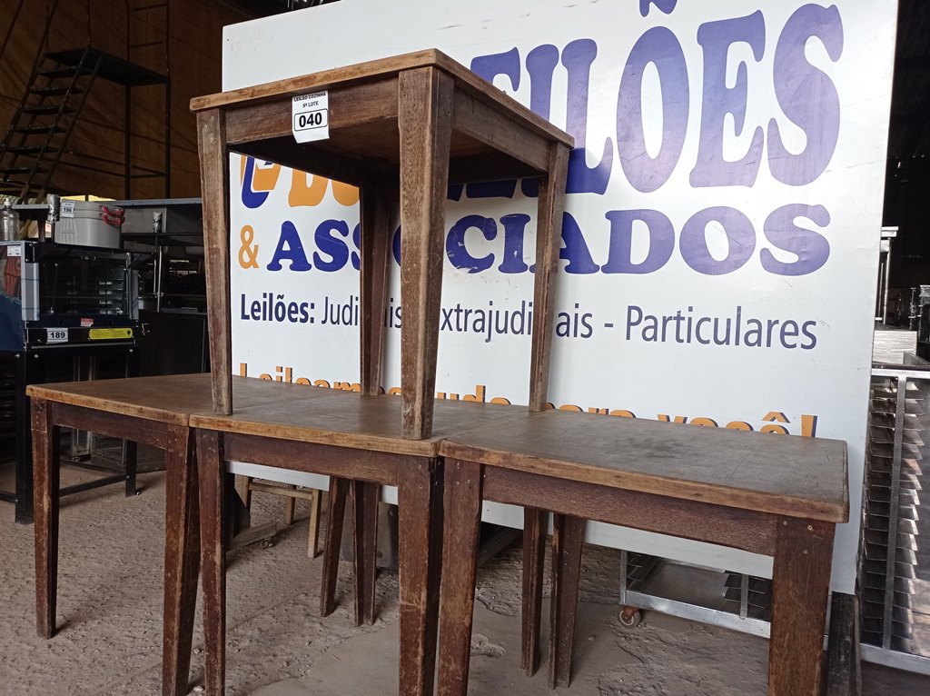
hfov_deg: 63.5
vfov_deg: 49.7
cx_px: 465
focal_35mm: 28
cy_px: 348
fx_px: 752
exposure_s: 1/201
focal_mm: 4.7
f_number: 1.79
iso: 102
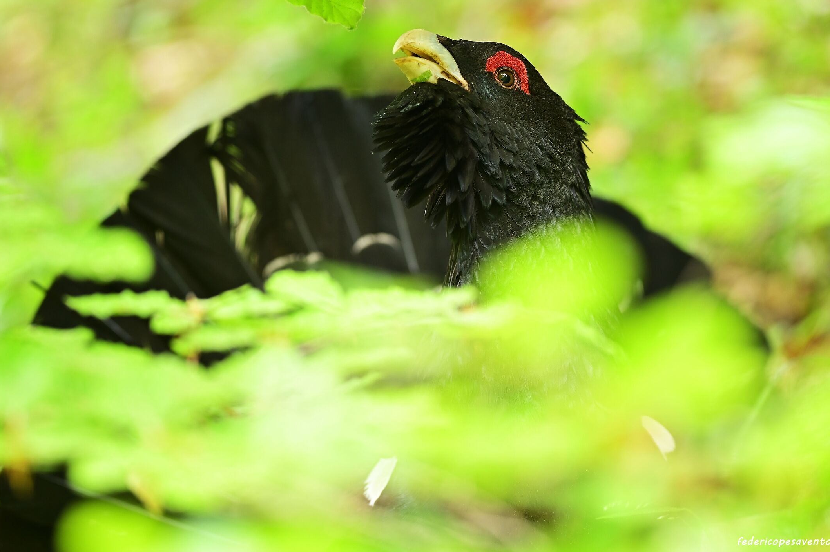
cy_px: 252
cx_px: 410
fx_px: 7833
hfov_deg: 6.1
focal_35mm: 340
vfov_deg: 4.0
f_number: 4
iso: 900
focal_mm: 300
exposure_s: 1/320
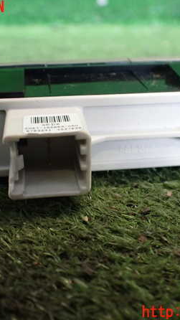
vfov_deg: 46.4
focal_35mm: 44
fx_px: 373
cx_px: 89
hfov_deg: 27.1
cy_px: 160
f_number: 2.3
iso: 800
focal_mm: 5.4
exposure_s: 1/125
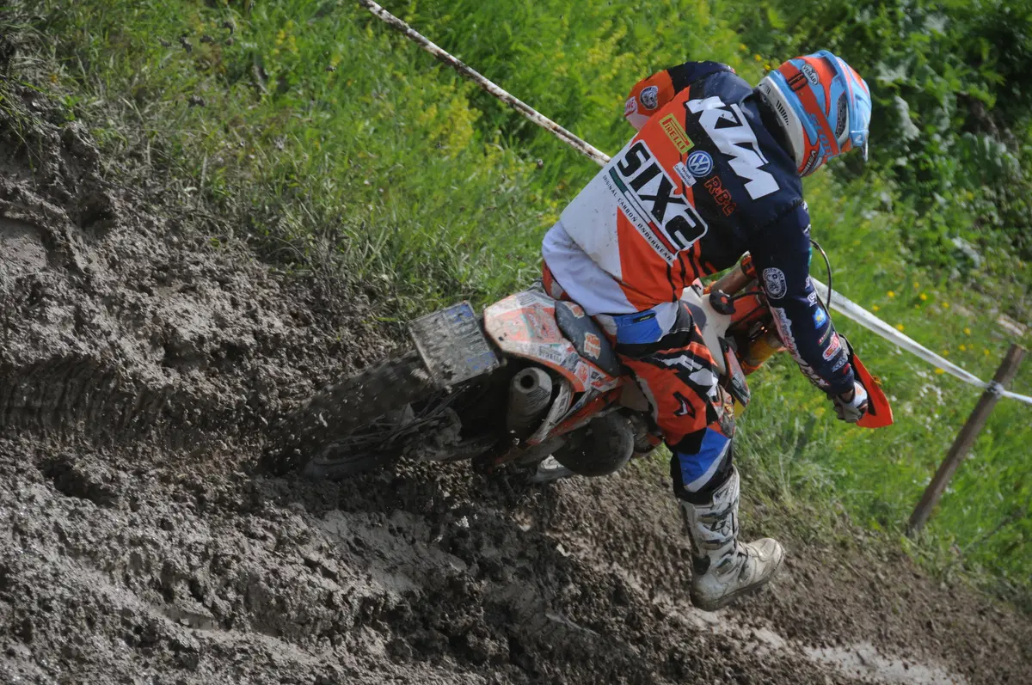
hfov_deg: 11.4
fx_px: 5154
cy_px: 342
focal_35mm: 180
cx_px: 516
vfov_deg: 7.6
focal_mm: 120
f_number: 5.3
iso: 200
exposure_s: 1/800
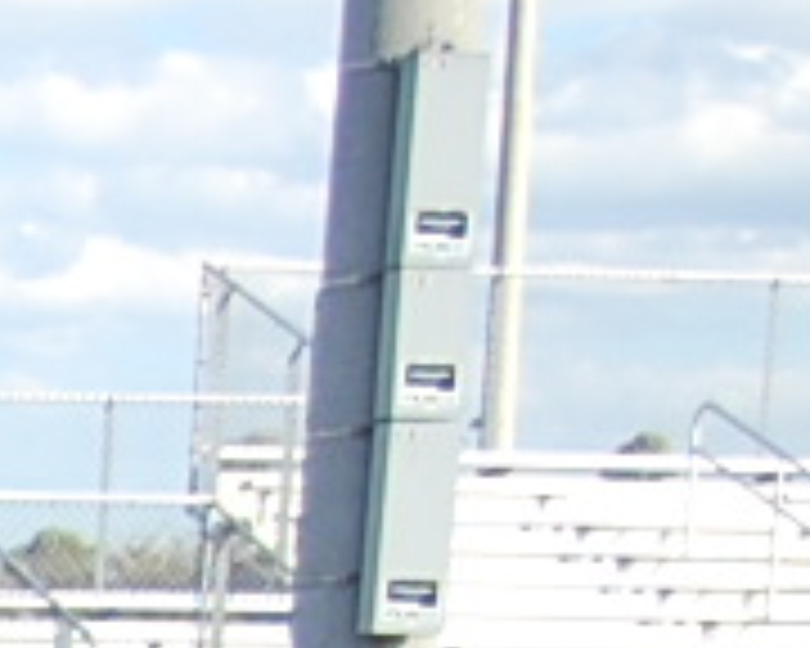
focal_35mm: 258
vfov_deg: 5.6
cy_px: 1989
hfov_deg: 6.3
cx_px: -2254
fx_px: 6185
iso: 320
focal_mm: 22
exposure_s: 1/1000
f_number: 4
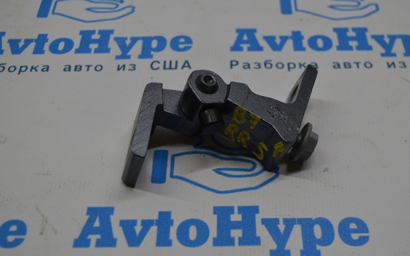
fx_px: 592
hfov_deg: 38.2
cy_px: 124
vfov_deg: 24.4
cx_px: 208
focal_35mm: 53
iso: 180
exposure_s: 1/60
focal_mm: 34
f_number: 5.6
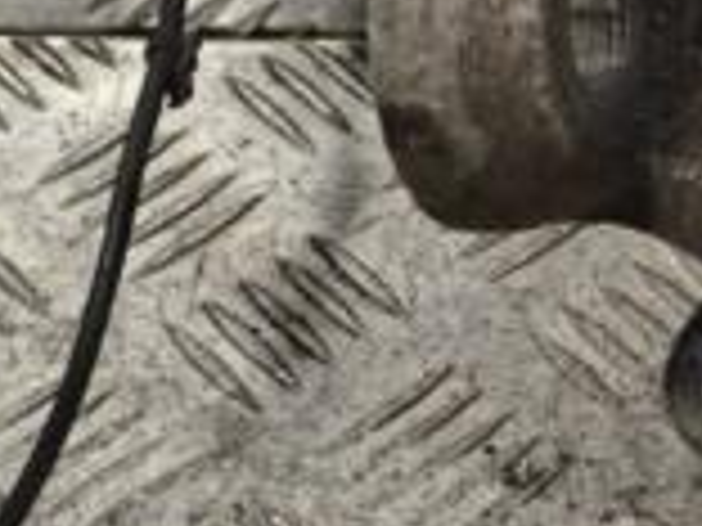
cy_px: -252
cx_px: 1264
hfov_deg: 8.6
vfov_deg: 6.6
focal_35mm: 222
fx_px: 4502
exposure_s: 1/80
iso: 400
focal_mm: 40
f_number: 5.3
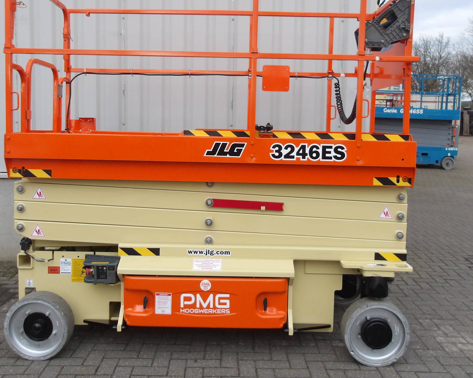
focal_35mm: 35
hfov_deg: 51.5
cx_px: 231
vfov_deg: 42.1
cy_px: 156
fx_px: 490
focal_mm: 4.9
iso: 100
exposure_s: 1/287
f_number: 3
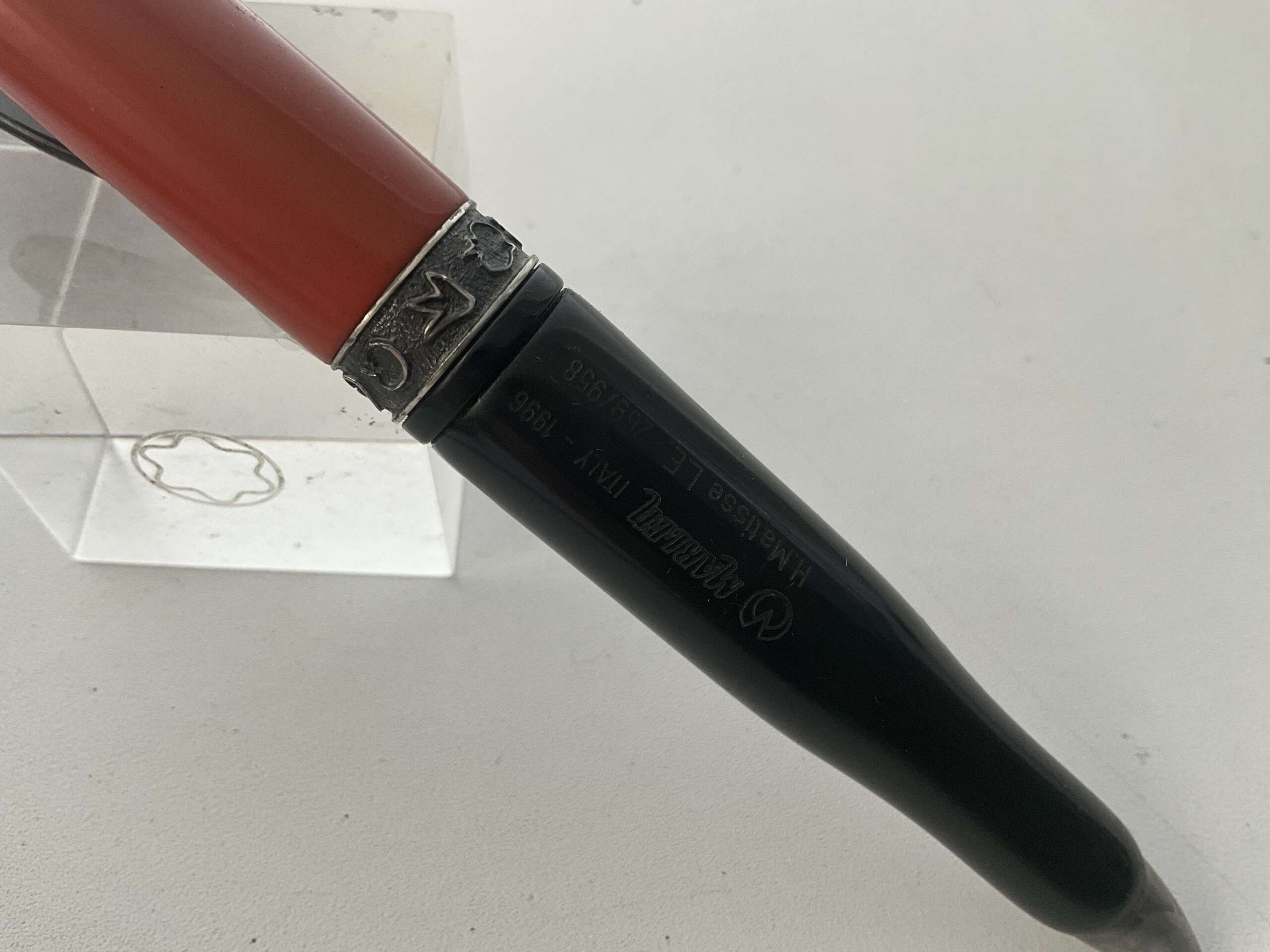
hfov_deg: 61.7
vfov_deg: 48.2
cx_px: 635
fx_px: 1064
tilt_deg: -58.8
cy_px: 476
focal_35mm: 29
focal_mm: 3
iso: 64
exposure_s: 1/72
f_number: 1.8
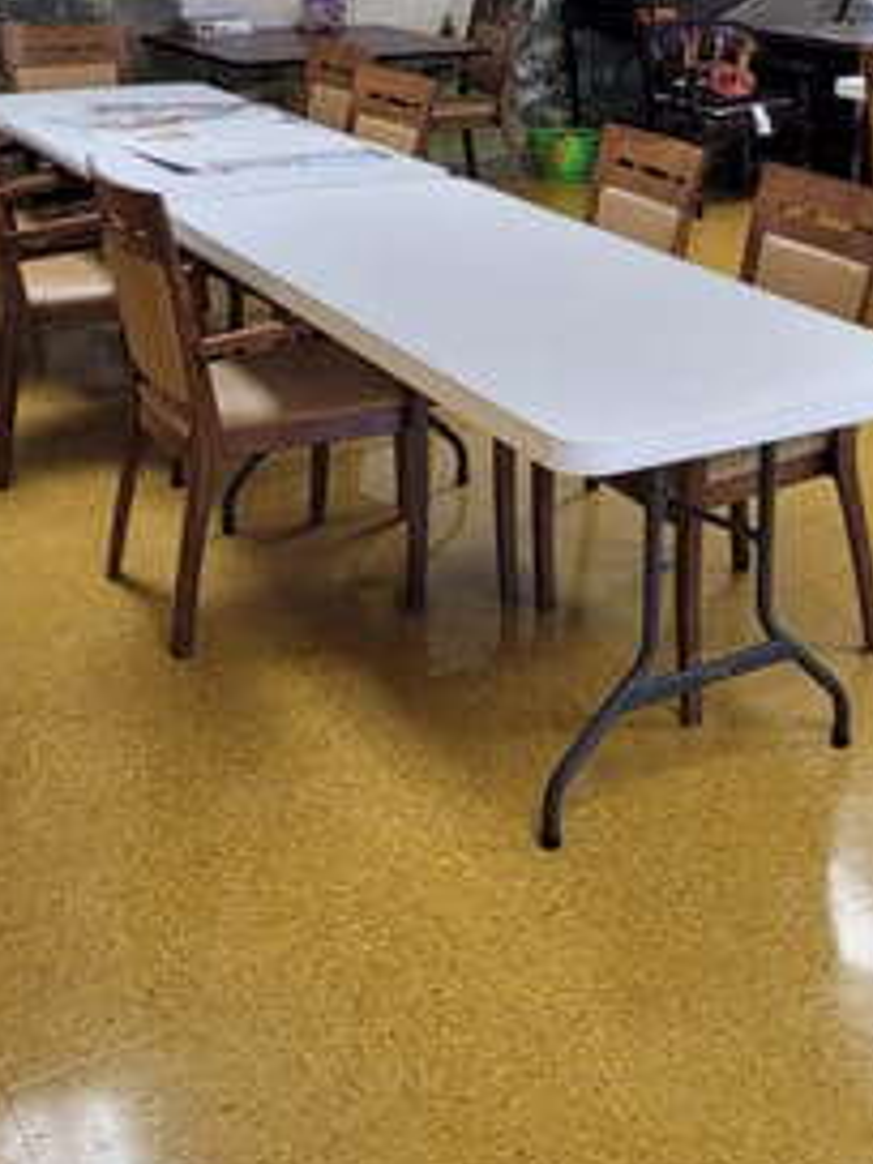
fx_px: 1715
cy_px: 208
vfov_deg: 36.0
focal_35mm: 51
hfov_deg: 28.1
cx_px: 668
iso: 200
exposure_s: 1/120
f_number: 1.8
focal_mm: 5.4
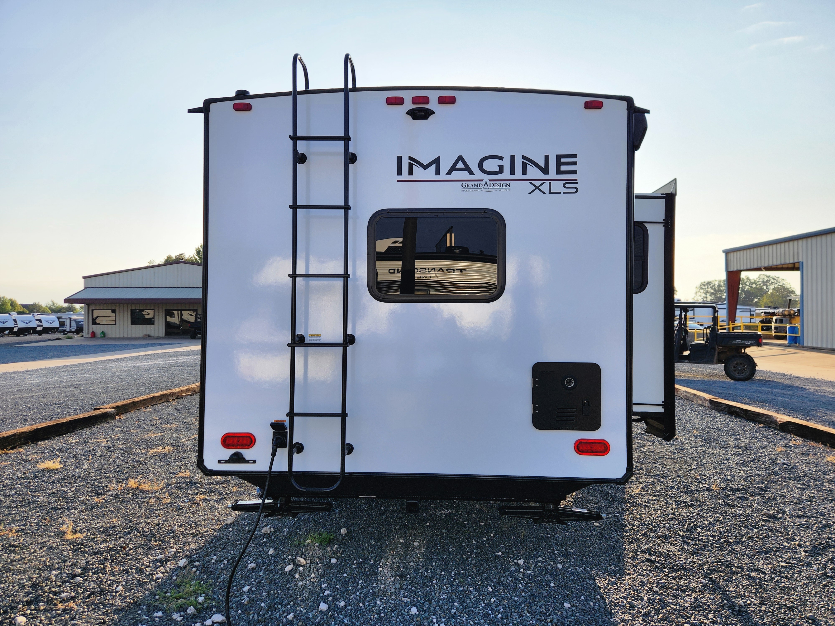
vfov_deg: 58.9
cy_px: 313
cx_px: 418
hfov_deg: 73.9
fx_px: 555
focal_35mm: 23
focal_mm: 5.4
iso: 20
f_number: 1.8
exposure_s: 1/1804
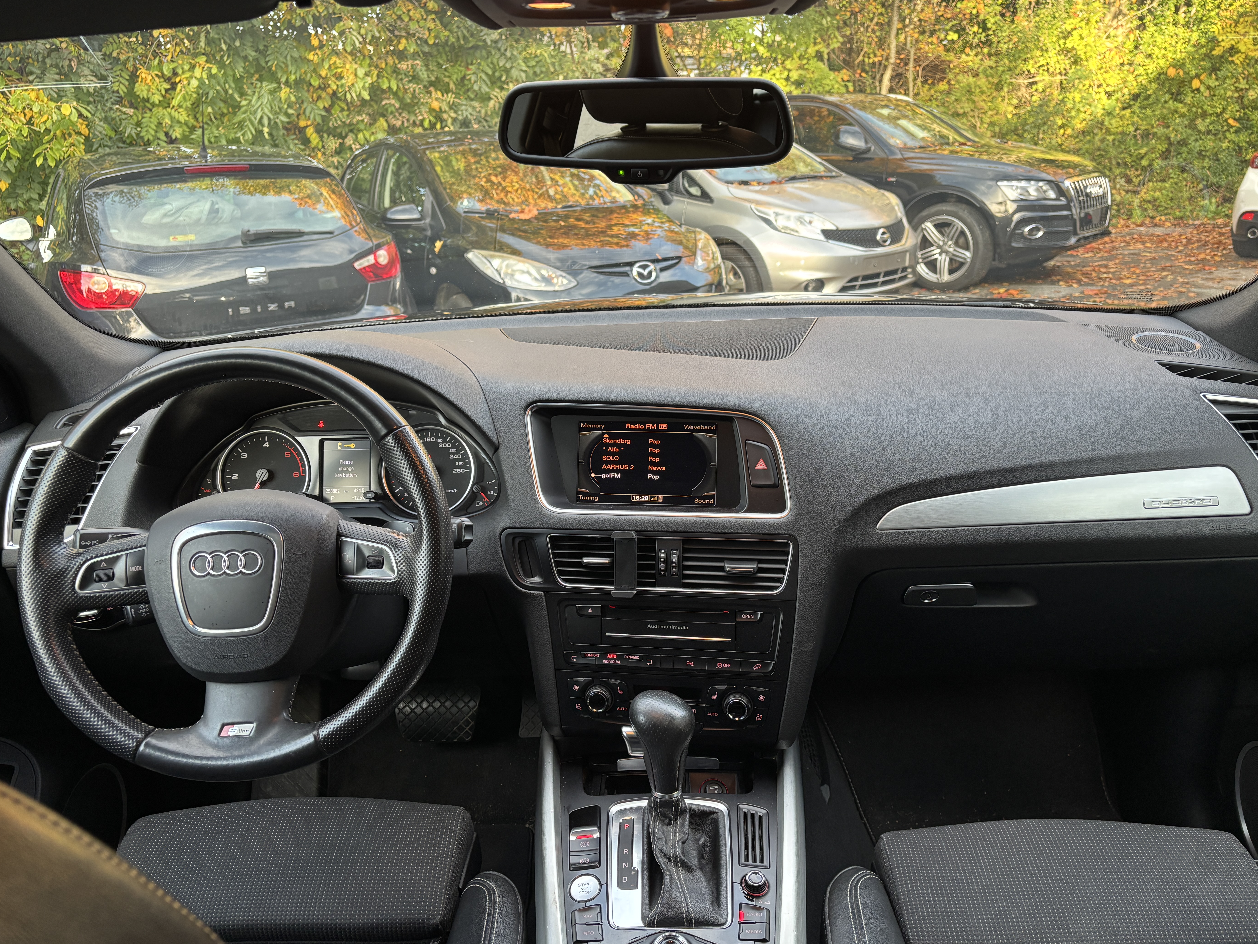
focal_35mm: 27
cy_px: 469
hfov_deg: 65.3
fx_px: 981
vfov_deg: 51.4
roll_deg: +1.9
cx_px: 643
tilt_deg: -18.7
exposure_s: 1/121
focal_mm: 5.96
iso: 125
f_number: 1.6
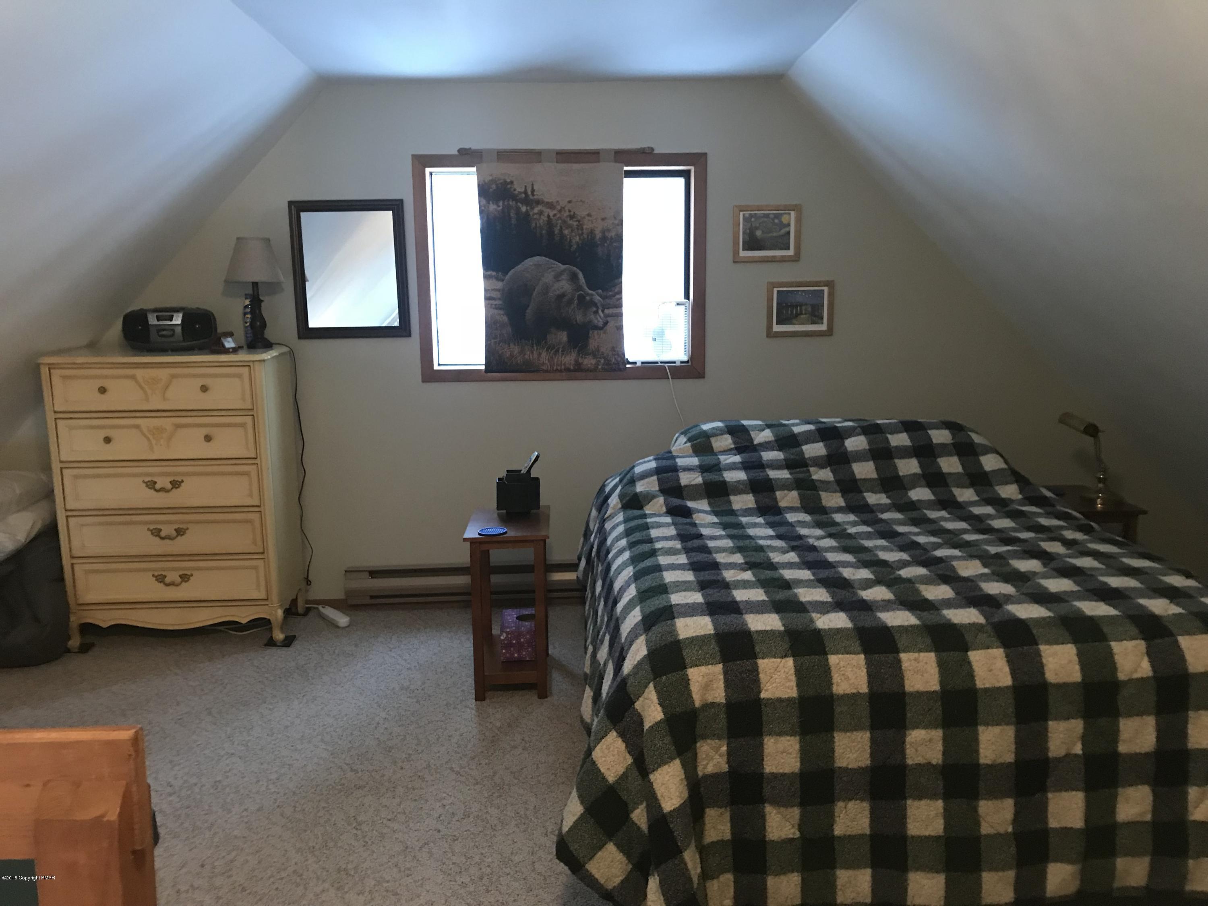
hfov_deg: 63.4
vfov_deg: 49.7
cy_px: 453
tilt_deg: -9.0
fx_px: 977
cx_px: 604
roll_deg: -0.1
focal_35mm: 28
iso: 100
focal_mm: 3.99
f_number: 1.8
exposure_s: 1/7
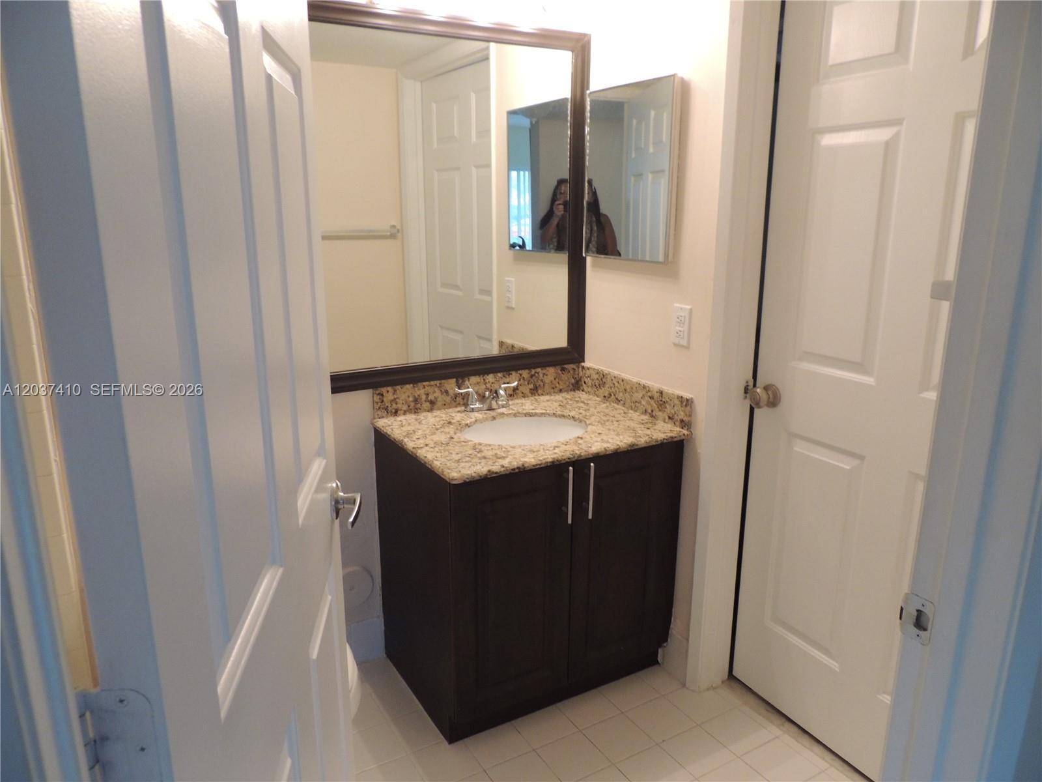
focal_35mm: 24
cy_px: 391
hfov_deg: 71.6
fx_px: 722
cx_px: 521
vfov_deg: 56.8
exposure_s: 1/30
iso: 400
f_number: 3
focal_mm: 4.3
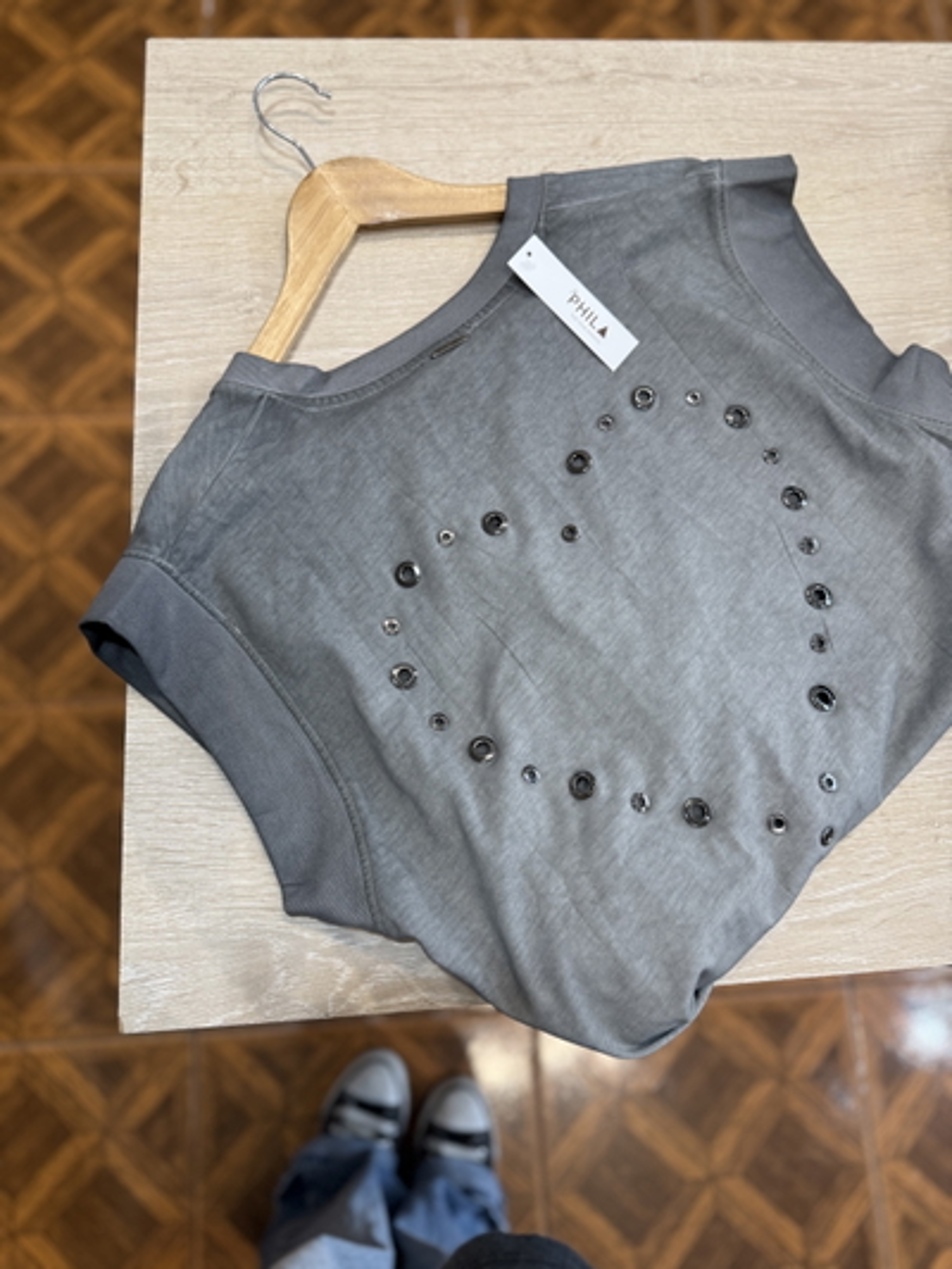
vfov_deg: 71.6
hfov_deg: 56.8
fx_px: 880
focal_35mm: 24
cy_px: 634
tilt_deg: -75.1
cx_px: 476
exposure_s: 1/100
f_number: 1.78
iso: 160
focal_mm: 6.76
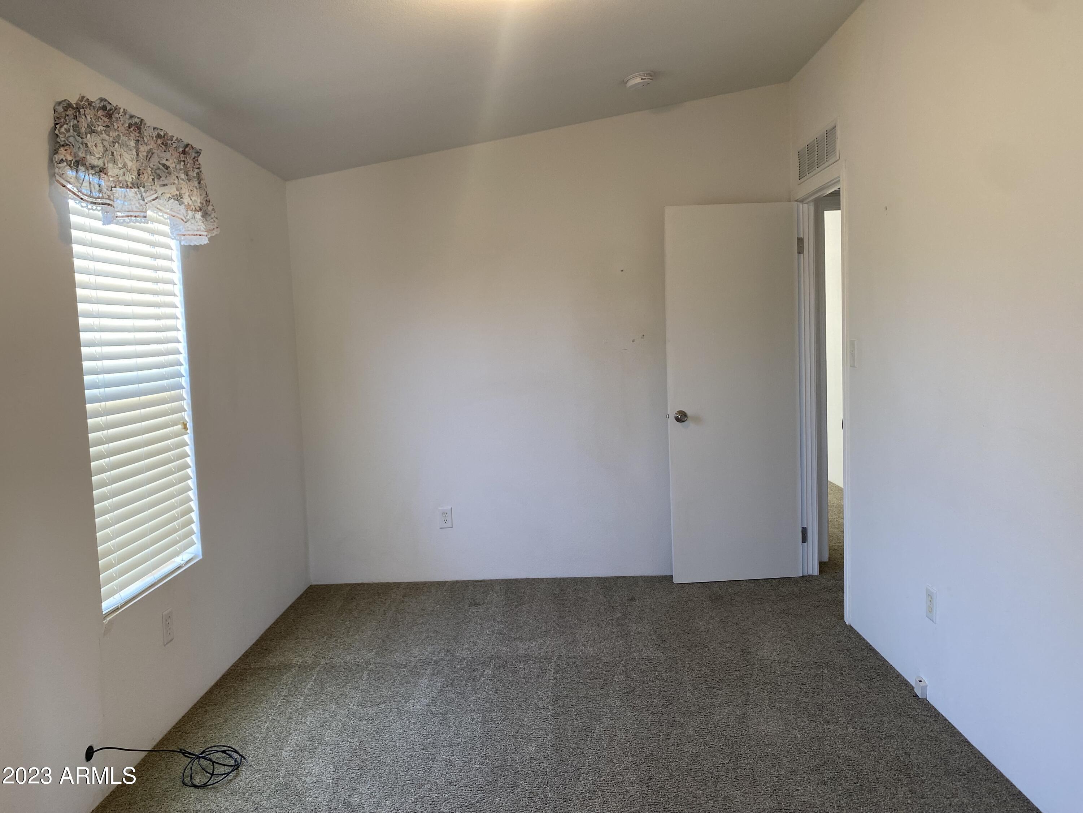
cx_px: 542
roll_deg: +2.2
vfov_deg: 53.1
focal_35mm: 26
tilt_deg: -6.0
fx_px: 813
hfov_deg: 67.3
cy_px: 406
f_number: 1.8
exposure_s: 1/60
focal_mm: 4.25
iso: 64
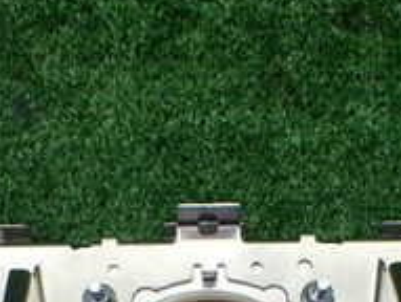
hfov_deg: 20.8
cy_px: 426
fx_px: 1091
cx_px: 206
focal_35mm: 94
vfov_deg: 14.9
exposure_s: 1/125
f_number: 2.3
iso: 200
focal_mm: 5.4
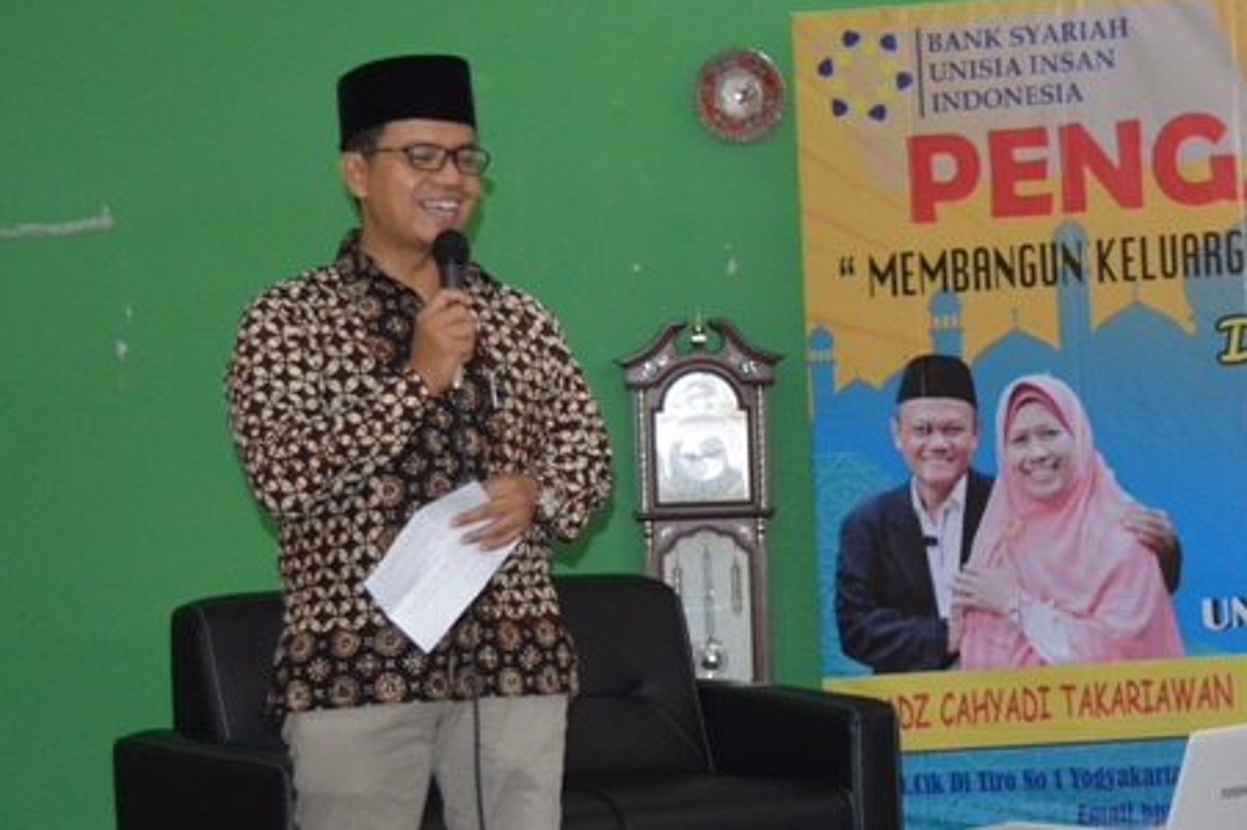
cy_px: 568
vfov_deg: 16.4
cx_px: 1190
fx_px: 2874
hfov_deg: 23.6
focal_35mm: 83
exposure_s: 1/60
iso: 1250
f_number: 4
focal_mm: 26
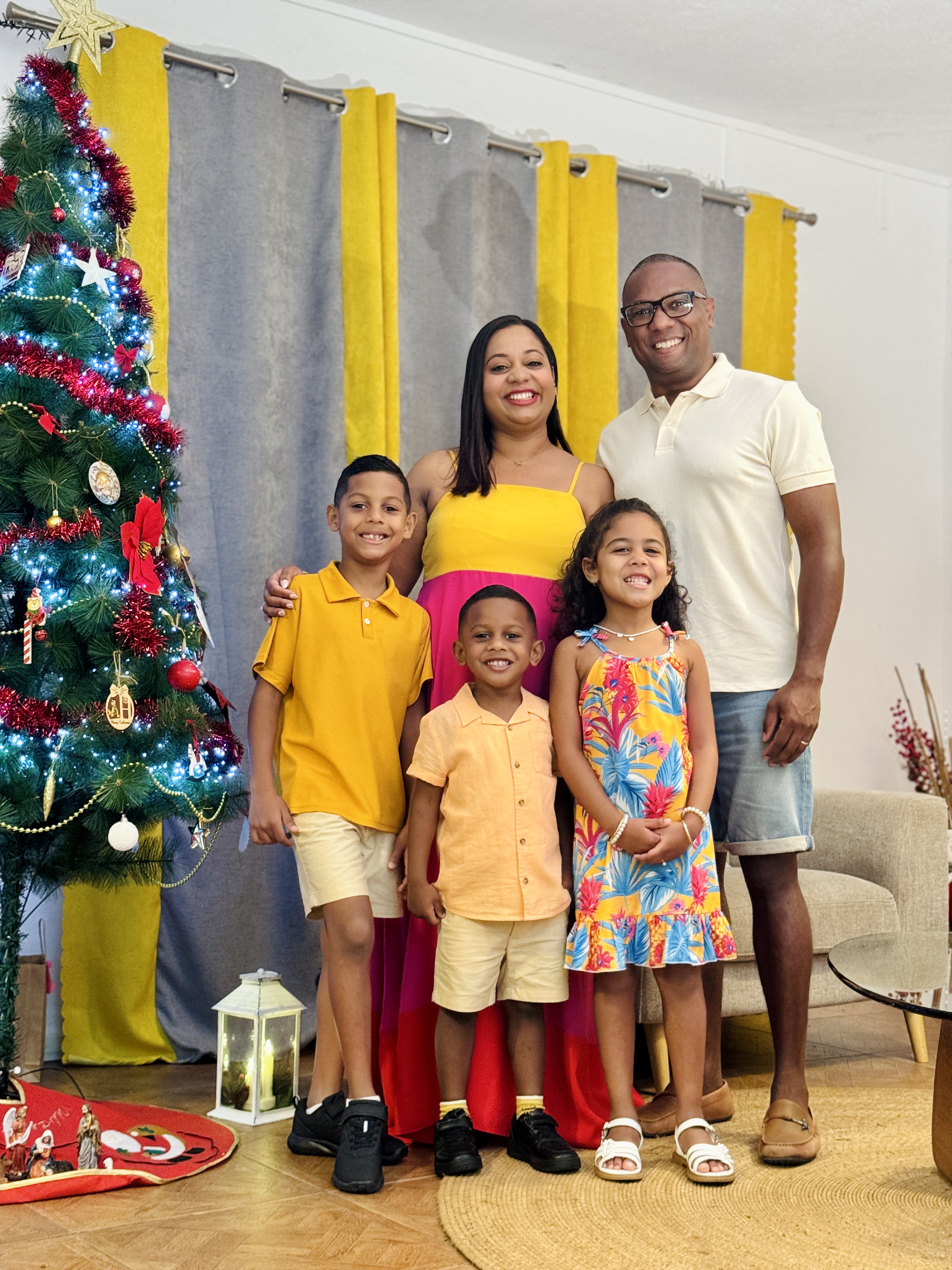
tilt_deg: +3.3
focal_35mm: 48
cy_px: 635
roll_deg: -0.4
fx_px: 1760
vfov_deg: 39.7
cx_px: 476
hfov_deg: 30.3
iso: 320
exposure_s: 1/36
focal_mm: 6.76
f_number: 1.78
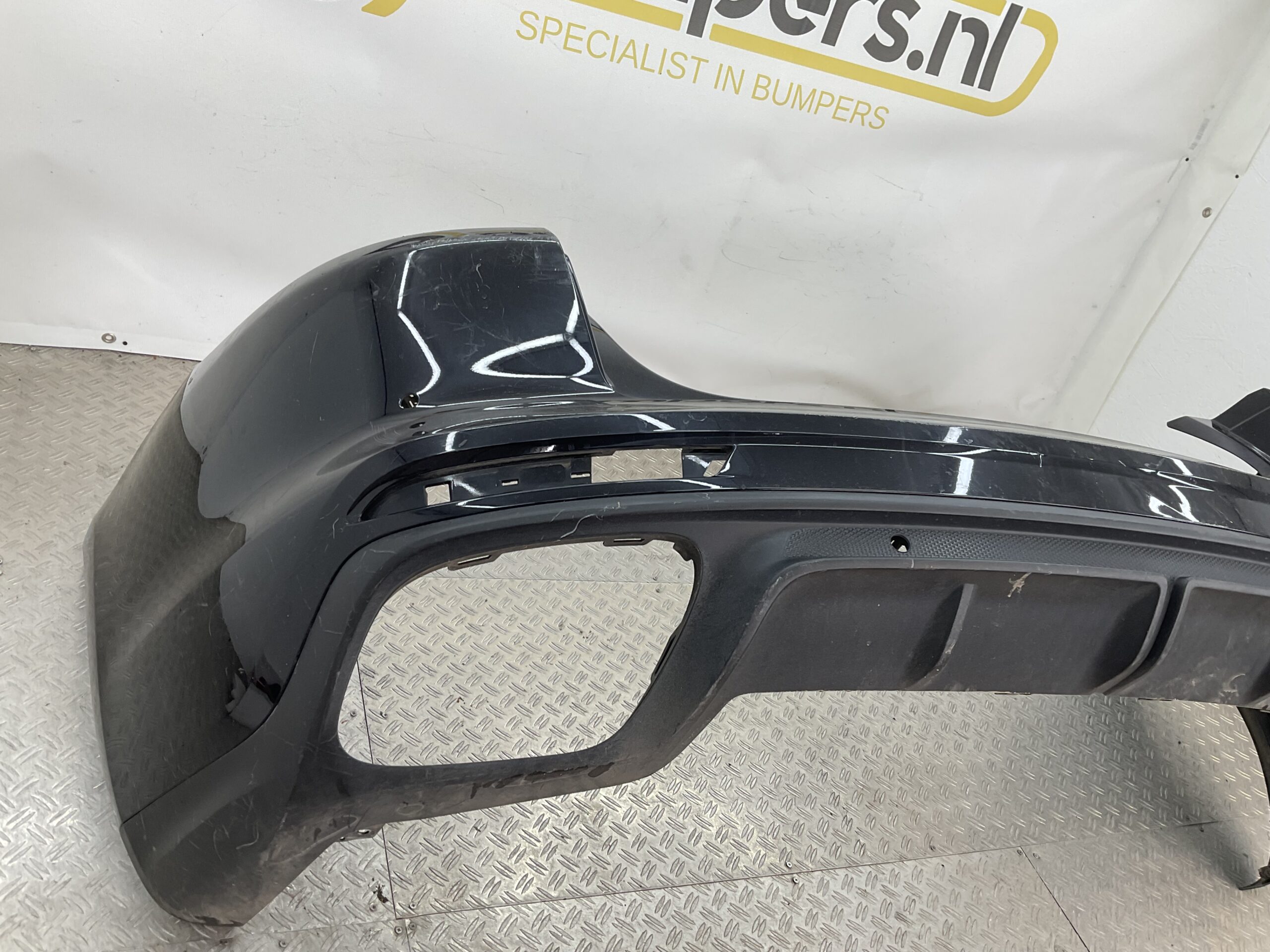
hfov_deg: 61.7
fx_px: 1064
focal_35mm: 29
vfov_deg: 48.2
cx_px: 635
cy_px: 476
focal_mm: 3
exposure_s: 1/100
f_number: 1.8
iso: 20
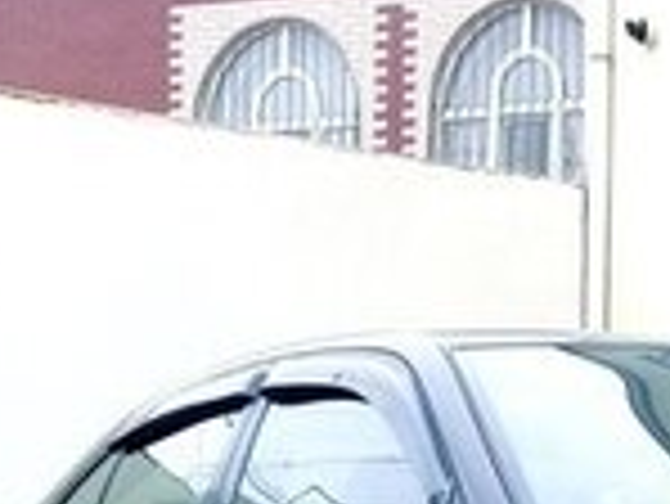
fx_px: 2654
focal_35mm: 137
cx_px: 836
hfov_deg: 13.9
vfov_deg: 10.1
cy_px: 979
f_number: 2.2
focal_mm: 3.3
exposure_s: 1/50
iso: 64
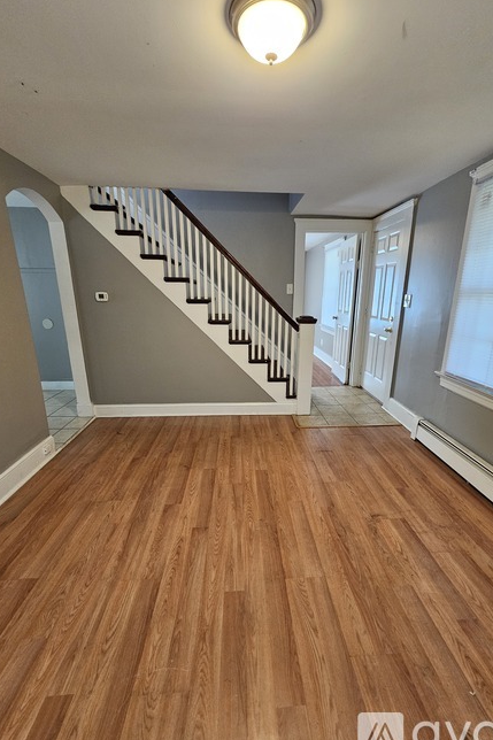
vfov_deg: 104.3
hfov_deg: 81.1
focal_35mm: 14
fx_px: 288
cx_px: 256
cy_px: 375
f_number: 2.2
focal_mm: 2.2
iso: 320
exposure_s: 1/40
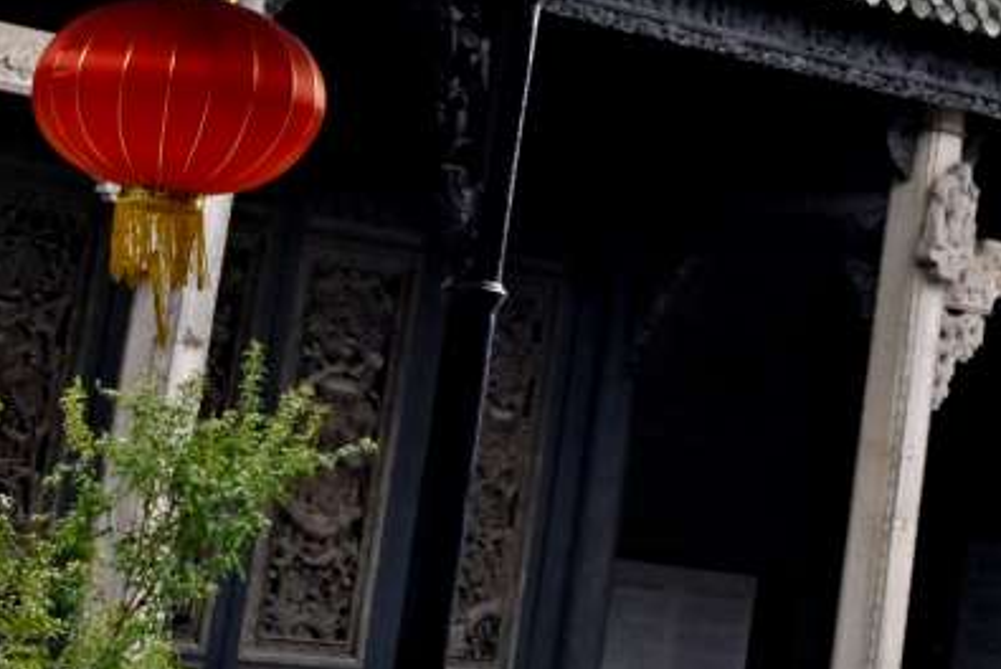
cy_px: -996
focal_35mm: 177
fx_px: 4925
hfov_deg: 11.2
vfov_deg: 7.2
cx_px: 1475
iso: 400
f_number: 4.8
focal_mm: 35
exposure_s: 1/800
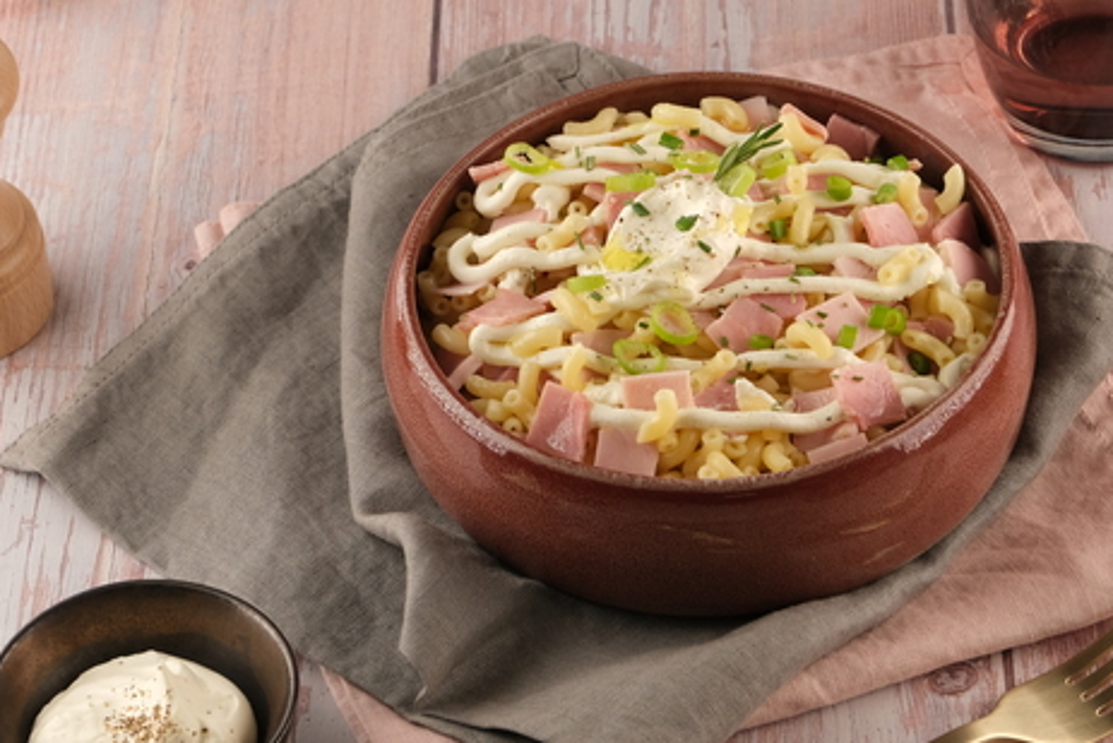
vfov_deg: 10.6
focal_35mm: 129
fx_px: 3989
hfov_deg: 15.9
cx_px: 714
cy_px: 385
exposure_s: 1/500
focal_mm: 55
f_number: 8
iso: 1000
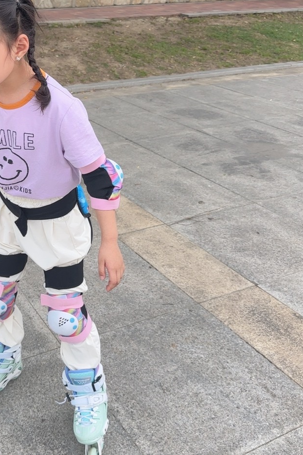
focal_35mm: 42
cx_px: 55
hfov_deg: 31.0
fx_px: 530
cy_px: 177
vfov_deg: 46.1
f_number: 1.78
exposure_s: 1/555
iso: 80
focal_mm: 6.86
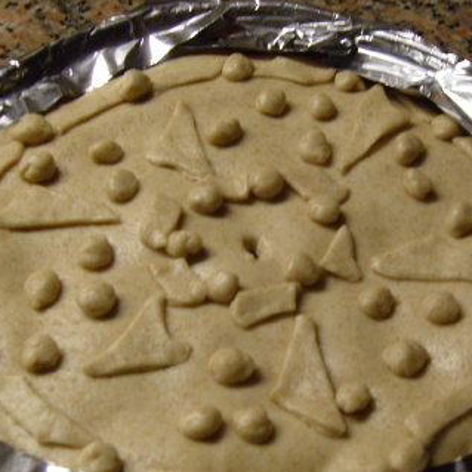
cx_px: 286
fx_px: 956
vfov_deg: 27.6
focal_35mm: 62
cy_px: 303
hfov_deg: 27.7
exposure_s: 1/30
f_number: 2.8
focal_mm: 7.4
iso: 200
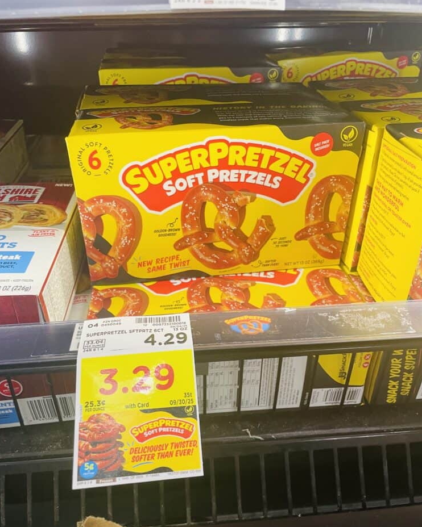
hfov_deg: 51.5
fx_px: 437
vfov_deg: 62.2
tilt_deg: -29.1
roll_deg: +0.4
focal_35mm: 28
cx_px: 205
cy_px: 280
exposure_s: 1/60
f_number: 1.6
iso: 100
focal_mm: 4.2
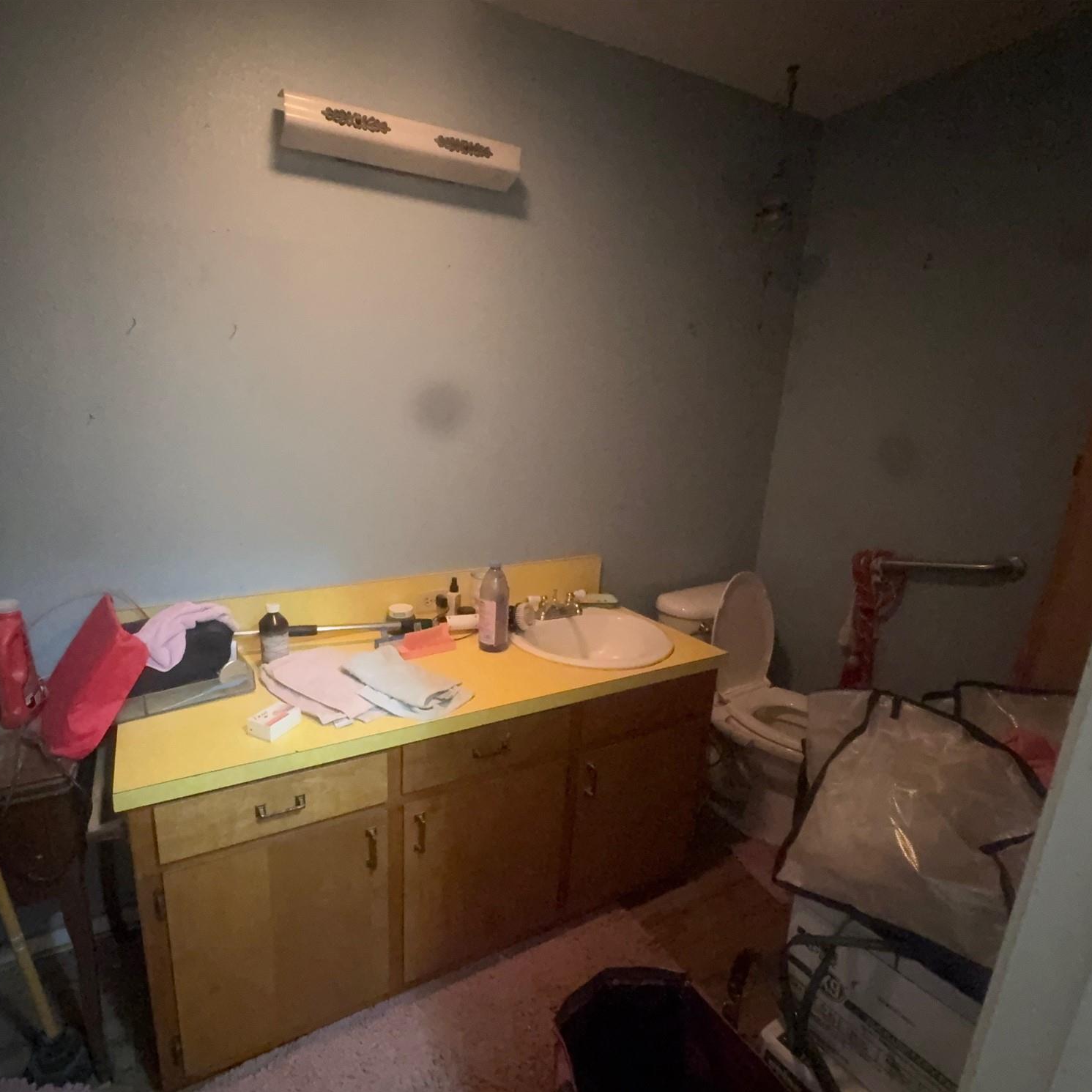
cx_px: 445
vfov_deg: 84.0
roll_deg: -0.6
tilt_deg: -14.2
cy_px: 560
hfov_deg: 83.1
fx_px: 607
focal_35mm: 17
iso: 1000
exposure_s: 1/30
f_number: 2.2
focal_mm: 2.22
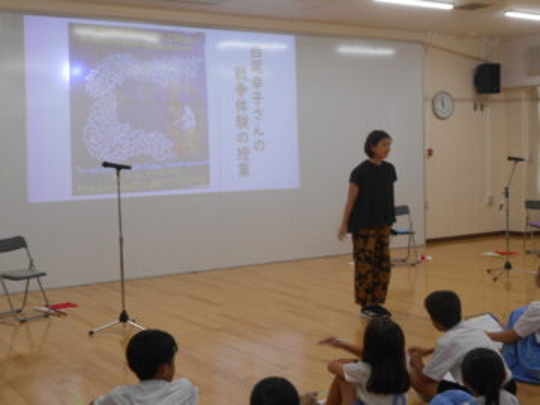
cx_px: 270
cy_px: 202
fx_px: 780
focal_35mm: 50
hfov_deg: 38.2
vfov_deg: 29.1
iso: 100
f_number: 4.5
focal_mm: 8.8
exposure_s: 1/30
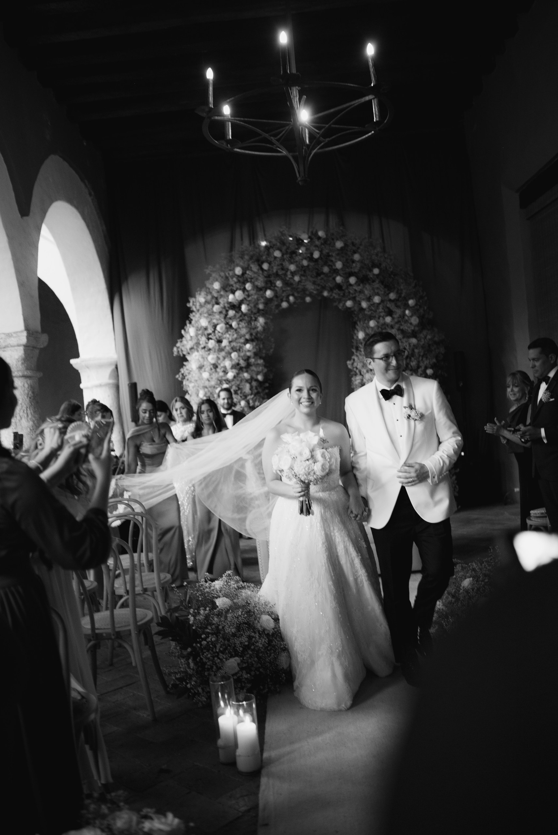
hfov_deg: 37.9
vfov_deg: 54.4
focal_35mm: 35
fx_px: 813
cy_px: 418
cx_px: 279
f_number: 1.8
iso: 2500
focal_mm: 35
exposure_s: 1/160
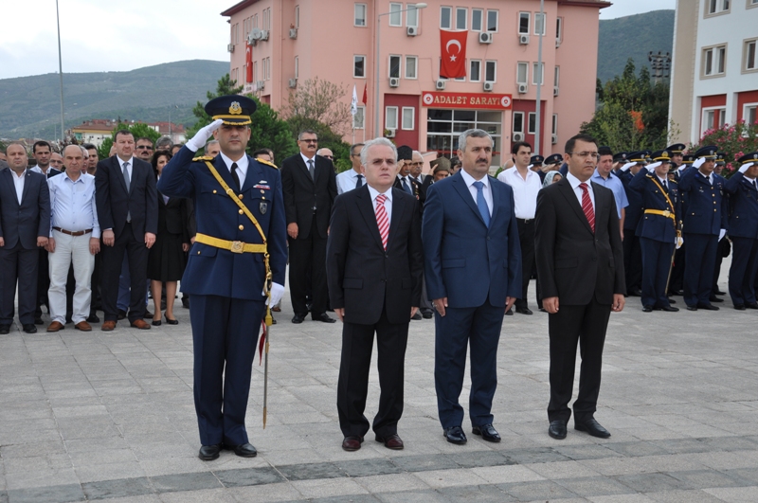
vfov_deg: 23.7
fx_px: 1198
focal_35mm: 57
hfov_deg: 35.1
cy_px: 252
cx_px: 379
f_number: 5.6
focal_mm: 38
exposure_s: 1/125
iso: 200
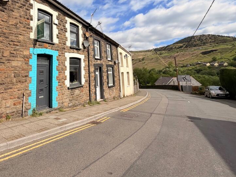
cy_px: 54
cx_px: 78
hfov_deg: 79.0
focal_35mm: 20
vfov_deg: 63.7
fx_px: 136
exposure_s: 1/1464
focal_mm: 2.22
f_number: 2.2
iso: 20
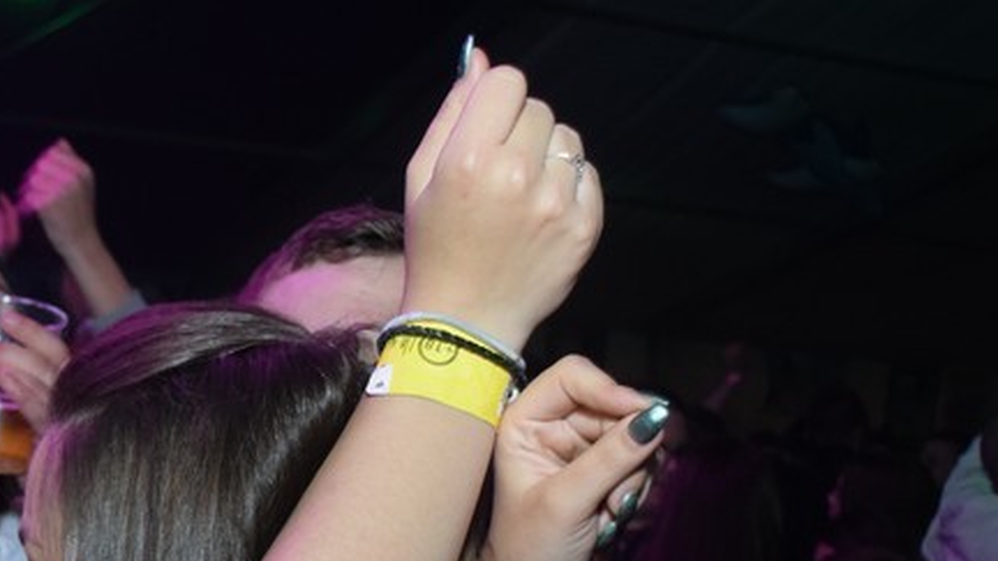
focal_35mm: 77
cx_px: 82
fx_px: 2044
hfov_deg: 26.4
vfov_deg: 15.1
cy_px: 665
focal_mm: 21
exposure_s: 1/50
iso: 1600
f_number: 3.5
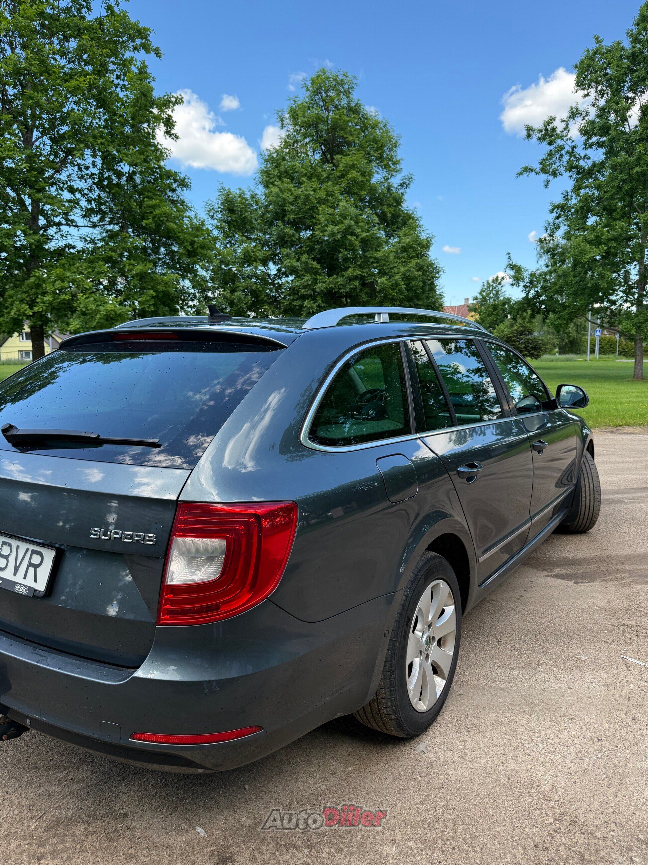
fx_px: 599
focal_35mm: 24
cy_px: 432
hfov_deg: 56.8
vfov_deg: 71.6
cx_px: 324
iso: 100
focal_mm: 6.76
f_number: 1.78
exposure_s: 1/1018
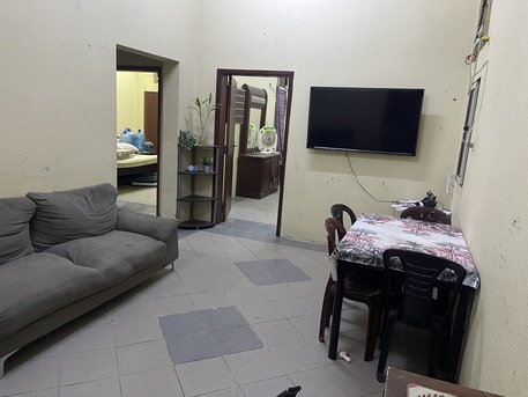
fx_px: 381
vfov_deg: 54.9
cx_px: 264
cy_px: 198
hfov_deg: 69.4
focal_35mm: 25
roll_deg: -3.8
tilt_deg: -10.4
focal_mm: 5.1
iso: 500
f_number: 1.6
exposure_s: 1/30
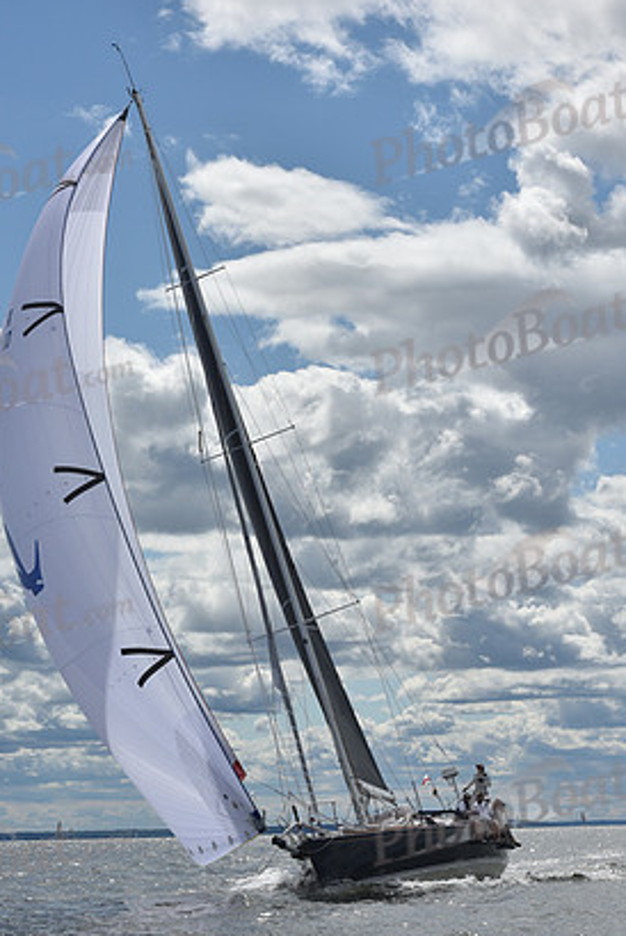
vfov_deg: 20.6
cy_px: 489
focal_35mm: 99
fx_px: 2578
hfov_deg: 13.8
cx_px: 252
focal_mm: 70
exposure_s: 1/1000
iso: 250
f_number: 13
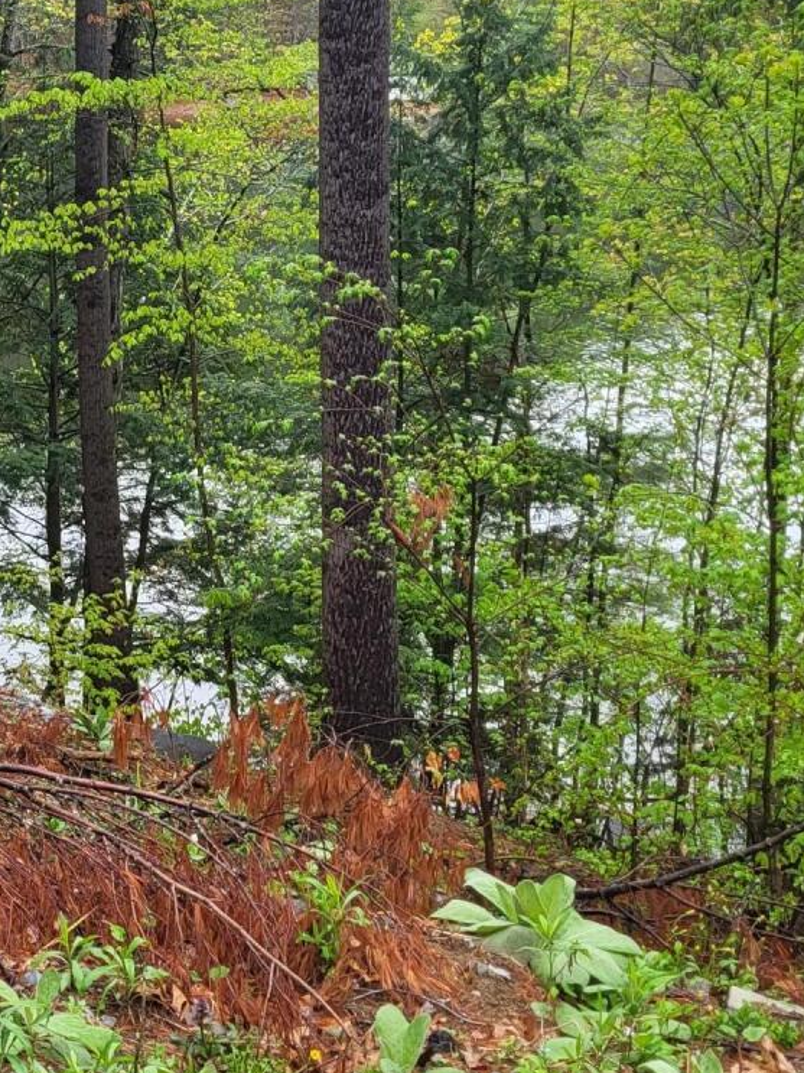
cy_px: 504
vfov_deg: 27.8
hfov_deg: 20.4
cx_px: 19
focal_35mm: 70
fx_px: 2168
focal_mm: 5.4
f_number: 1.8
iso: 40
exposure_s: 1/264
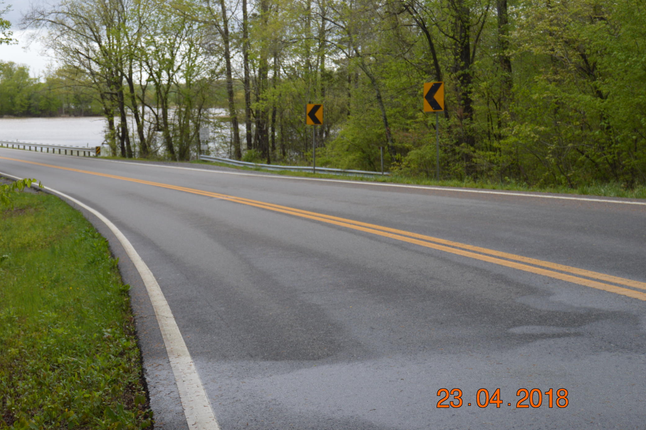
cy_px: 136
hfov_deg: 35.2
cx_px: 193
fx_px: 1004
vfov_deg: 24.0
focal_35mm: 56
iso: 100
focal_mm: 26
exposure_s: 1/200
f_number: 4
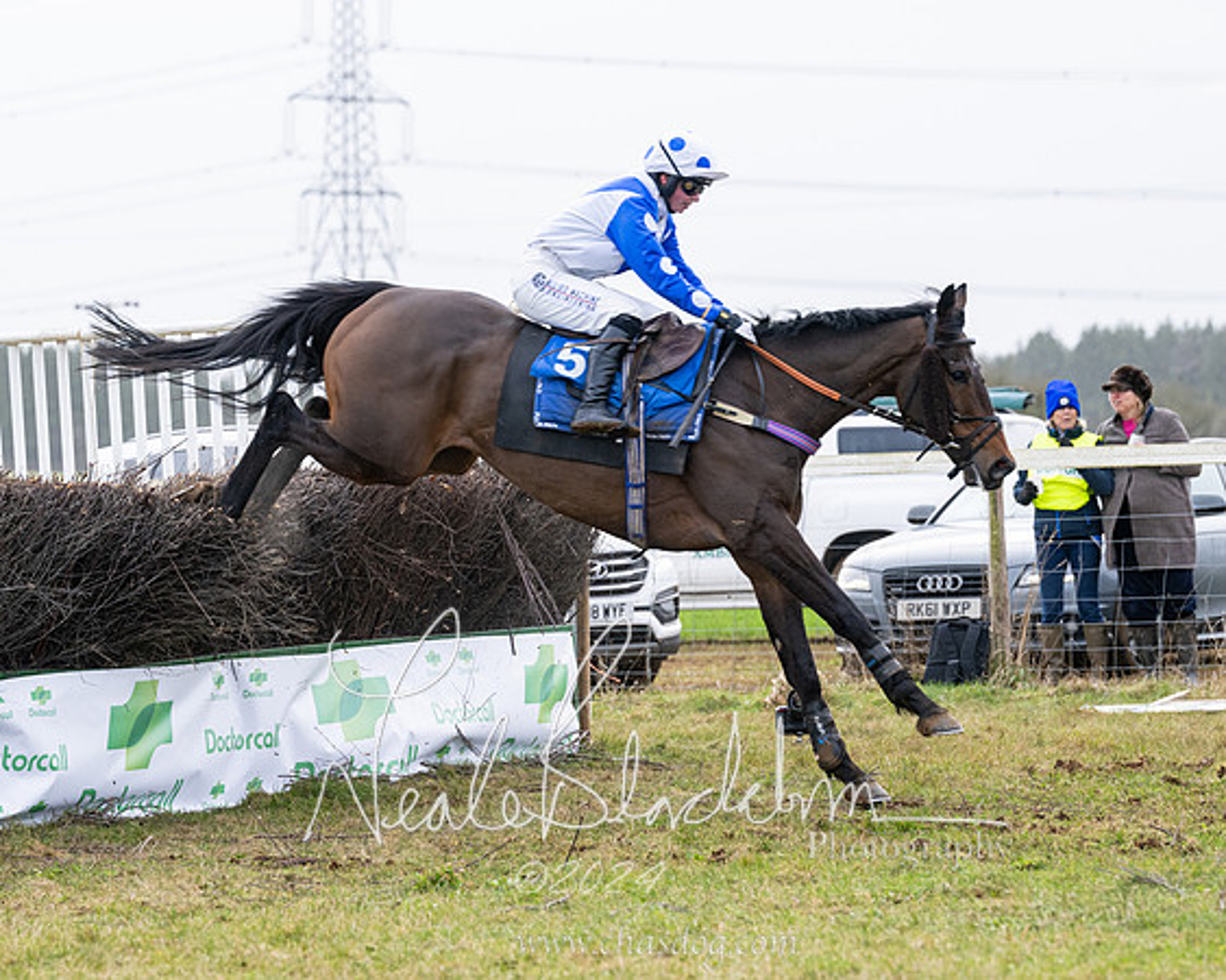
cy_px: 427
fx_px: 5809
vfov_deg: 9.6
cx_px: 425
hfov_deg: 12.0
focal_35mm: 160
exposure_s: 1/1000
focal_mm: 115
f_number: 4
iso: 400
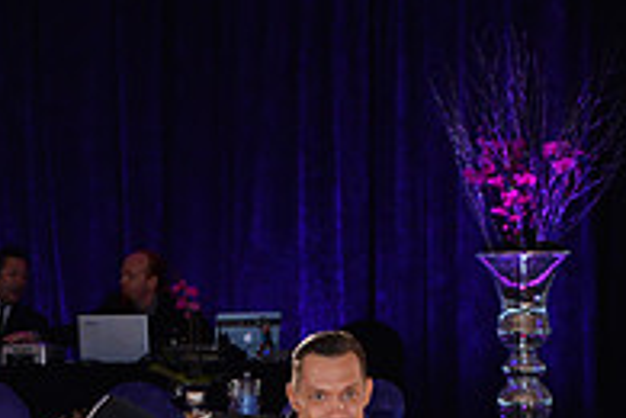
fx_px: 3408
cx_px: 250
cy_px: 590
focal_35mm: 196
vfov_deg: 6.9
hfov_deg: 10.5
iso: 1600
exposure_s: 1/250
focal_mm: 66
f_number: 5
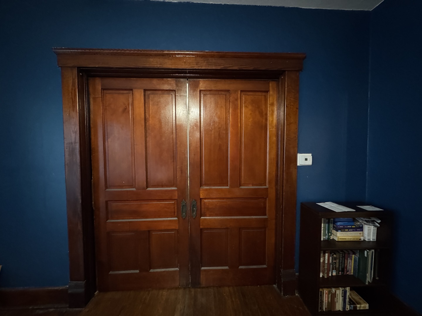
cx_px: 211
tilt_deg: -3.3
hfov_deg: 102.1
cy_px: 158
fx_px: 171
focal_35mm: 14
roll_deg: +0.0
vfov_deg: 85.7
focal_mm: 2.22
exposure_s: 1/30
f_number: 2.2
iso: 1600
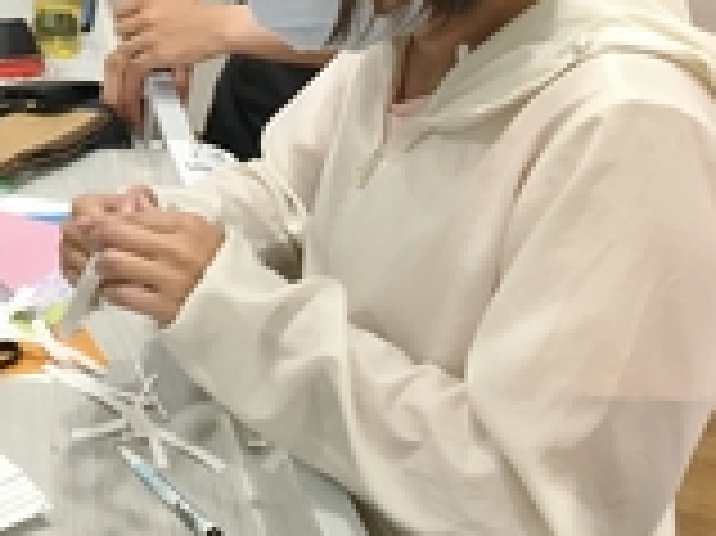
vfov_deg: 19.7
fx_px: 1509
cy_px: 50
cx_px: -144
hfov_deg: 24.2
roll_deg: -0.2
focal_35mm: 73
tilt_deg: -17.2
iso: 25
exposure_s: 1/15
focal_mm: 4.15
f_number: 2.2
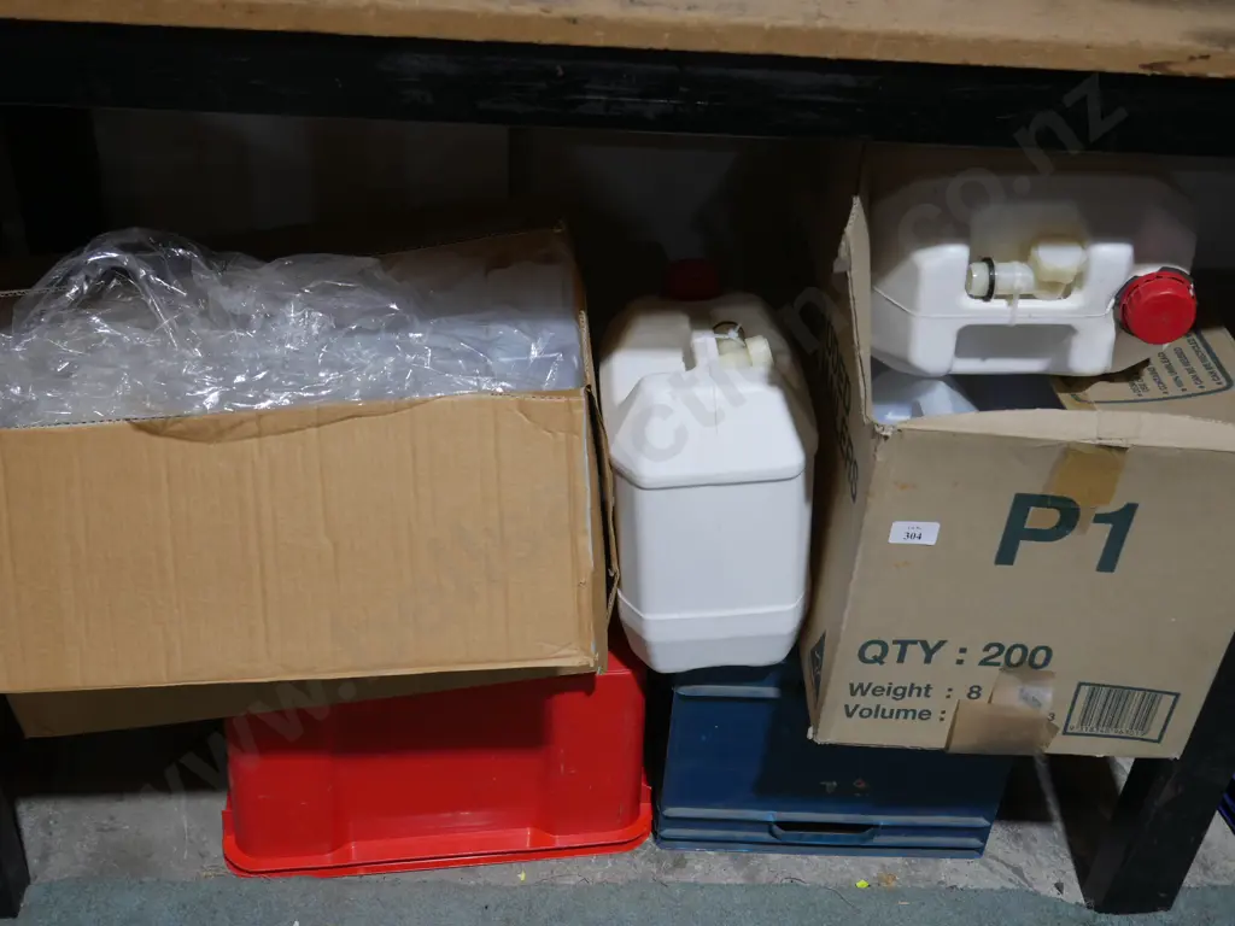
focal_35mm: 40
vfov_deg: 36.0
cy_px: 463
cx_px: 618
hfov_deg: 46.8
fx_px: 1427
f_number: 4.5
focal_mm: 20
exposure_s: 1/60
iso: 400
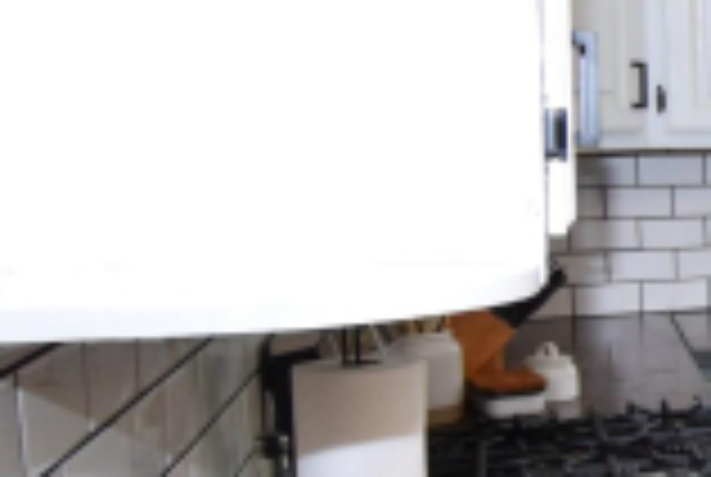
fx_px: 1405
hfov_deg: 19.9
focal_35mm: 71
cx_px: 1314
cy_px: 238
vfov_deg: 19.3
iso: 800
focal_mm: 10
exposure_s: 1/60
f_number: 4.5
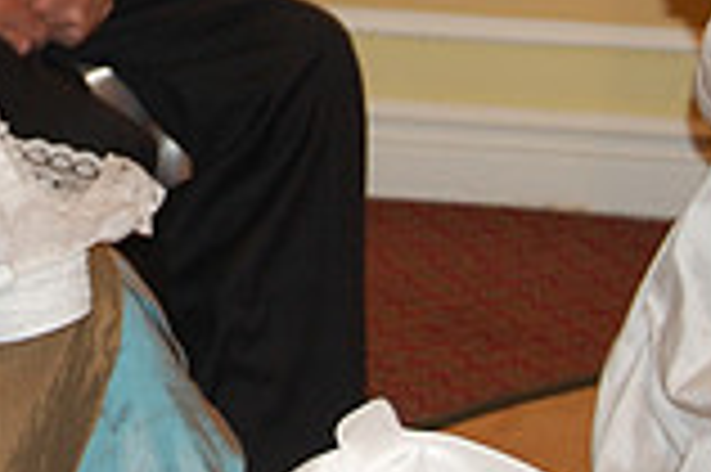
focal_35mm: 248
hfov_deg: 8.2
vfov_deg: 5.5
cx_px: -297
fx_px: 4890
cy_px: -153
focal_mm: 45
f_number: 5.3
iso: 400
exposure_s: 1/60
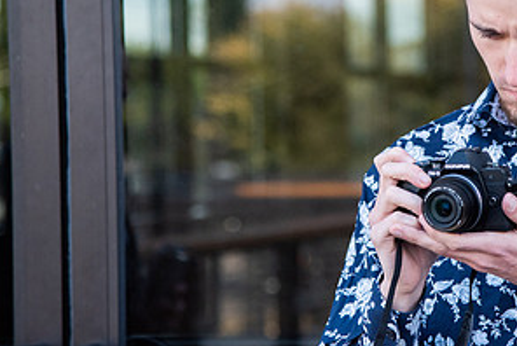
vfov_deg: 7.2
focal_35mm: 192
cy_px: 114
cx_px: 424
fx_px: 2760
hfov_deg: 10.7
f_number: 4
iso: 1000
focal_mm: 98
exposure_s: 1/1600
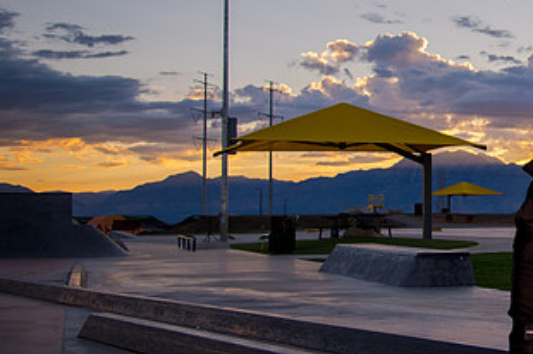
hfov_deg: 24.5
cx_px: 618
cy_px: 146
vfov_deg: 17.9
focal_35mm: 76
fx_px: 1124
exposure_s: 1/800
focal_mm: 31
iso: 250
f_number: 4
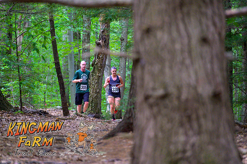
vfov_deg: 6.9
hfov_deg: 10.3
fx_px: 1371
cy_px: 82
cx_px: 124
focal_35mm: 200
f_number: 4
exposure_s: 1/250
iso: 8000
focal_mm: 200
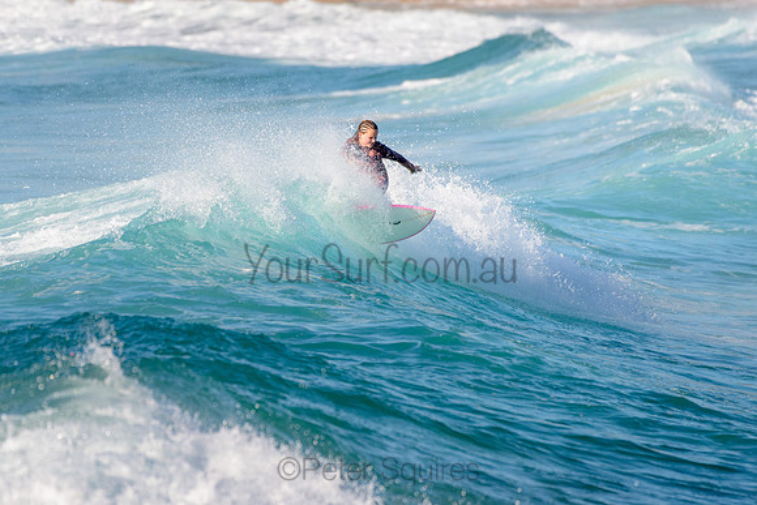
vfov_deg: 2.2
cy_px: 236
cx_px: 294
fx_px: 12877
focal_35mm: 612
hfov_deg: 3.4
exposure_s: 1/2000
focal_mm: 500
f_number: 5.6
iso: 360
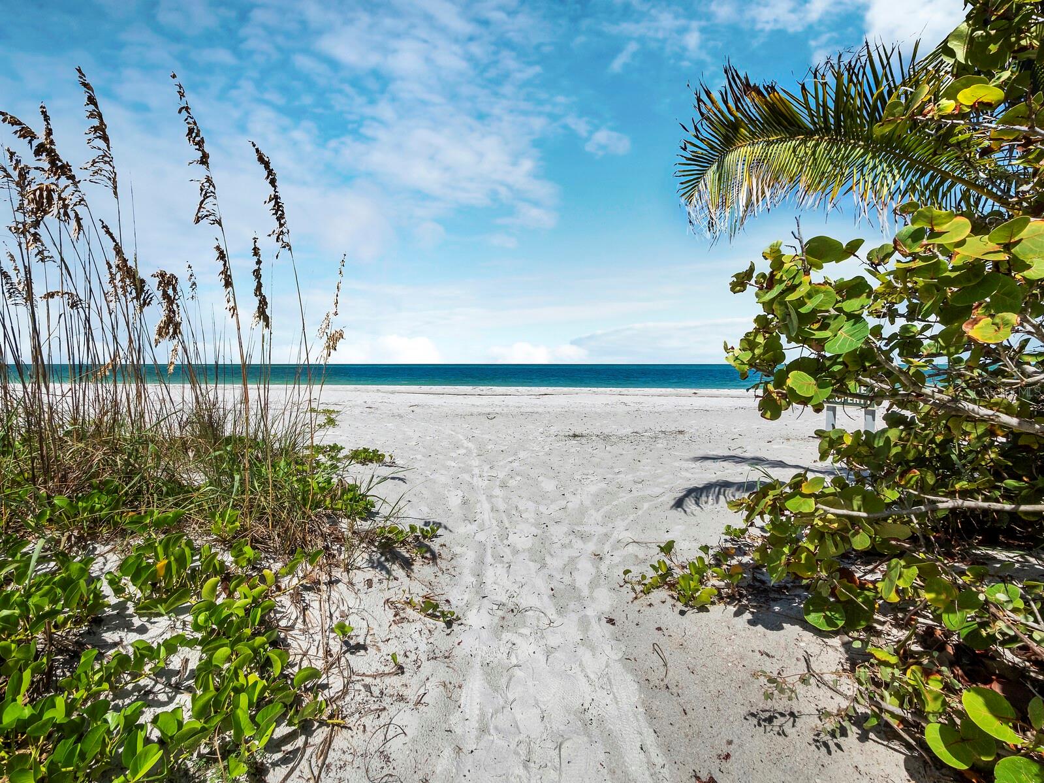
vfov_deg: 85.7
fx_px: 422
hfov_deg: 102.1
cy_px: 392
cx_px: 522
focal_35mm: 14
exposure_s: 1/1250
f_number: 11
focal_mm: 7
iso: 400
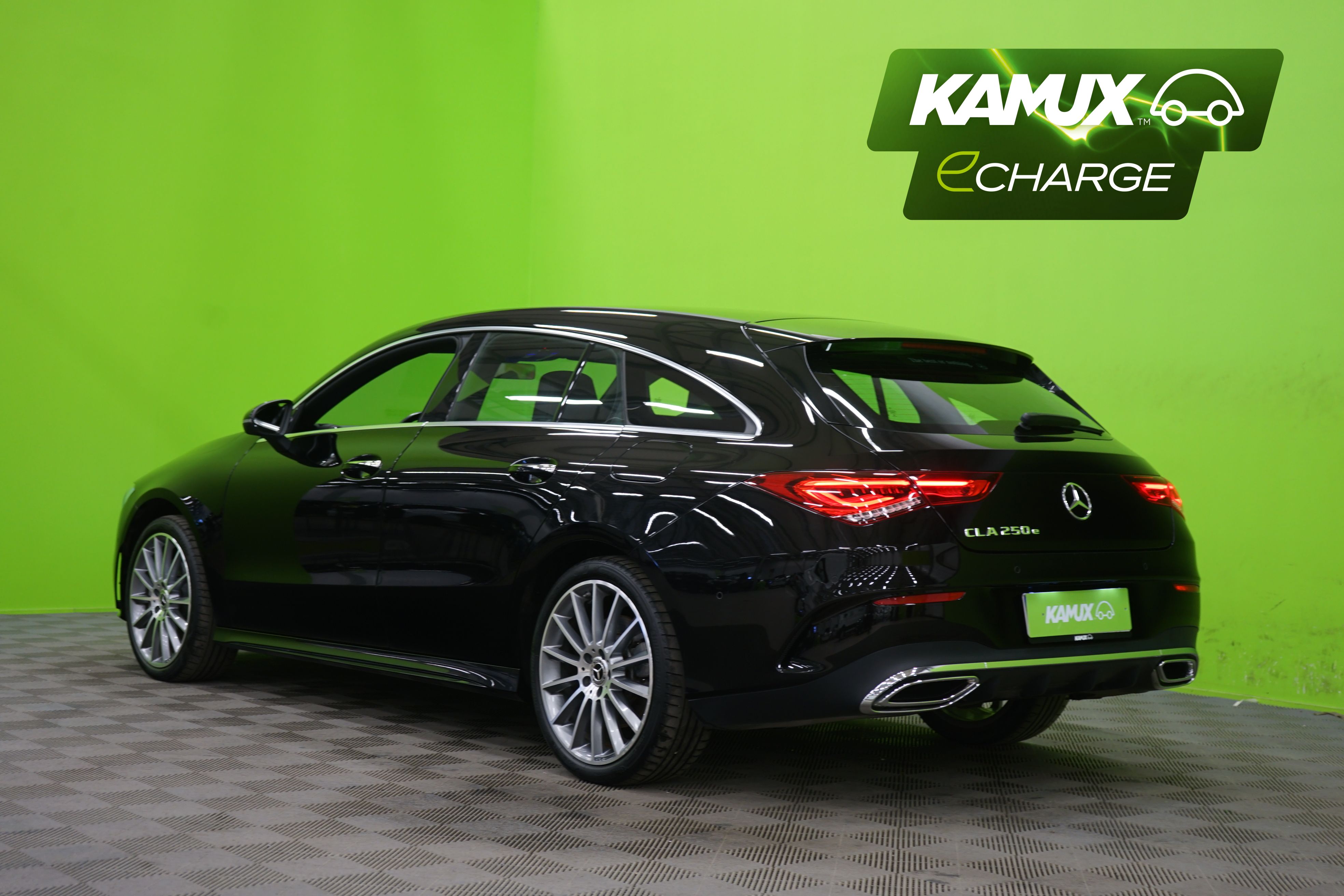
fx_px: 1904
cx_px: 672
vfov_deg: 26.5
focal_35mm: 51
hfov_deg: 38.9
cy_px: 448
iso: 400
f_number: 4.5
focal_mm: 51
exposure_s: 1/8
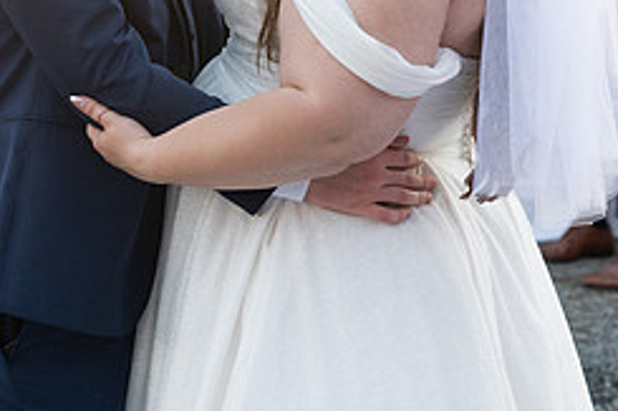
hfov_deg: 15.9
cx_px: 139
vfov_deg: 10.5
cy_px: -69
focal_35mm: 128
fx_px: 2196
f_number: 4
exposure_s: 1/500
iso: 1600
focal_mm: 54
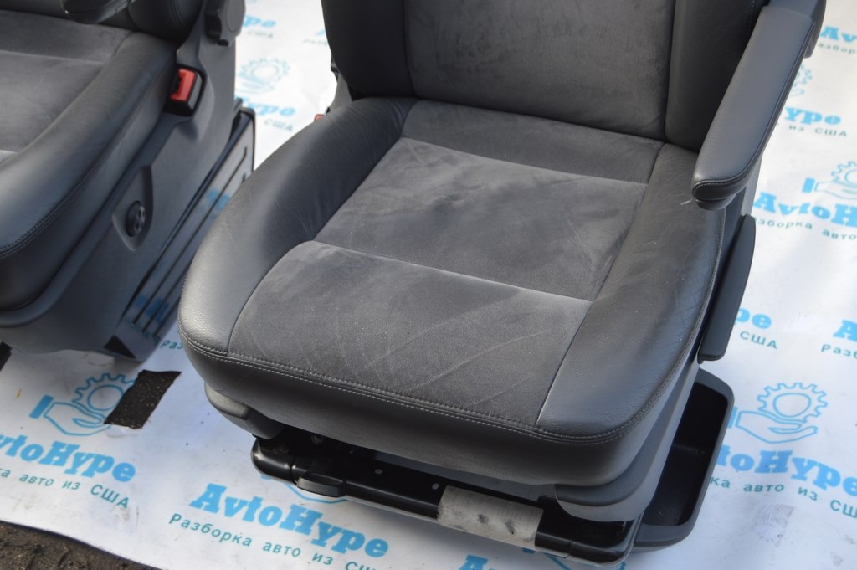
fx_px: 1427
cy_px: 285
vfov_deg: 22.6
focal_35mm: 60
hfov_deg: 33.4
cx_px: 428
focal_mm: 40
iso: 200
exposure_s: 1/125
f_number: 5.6
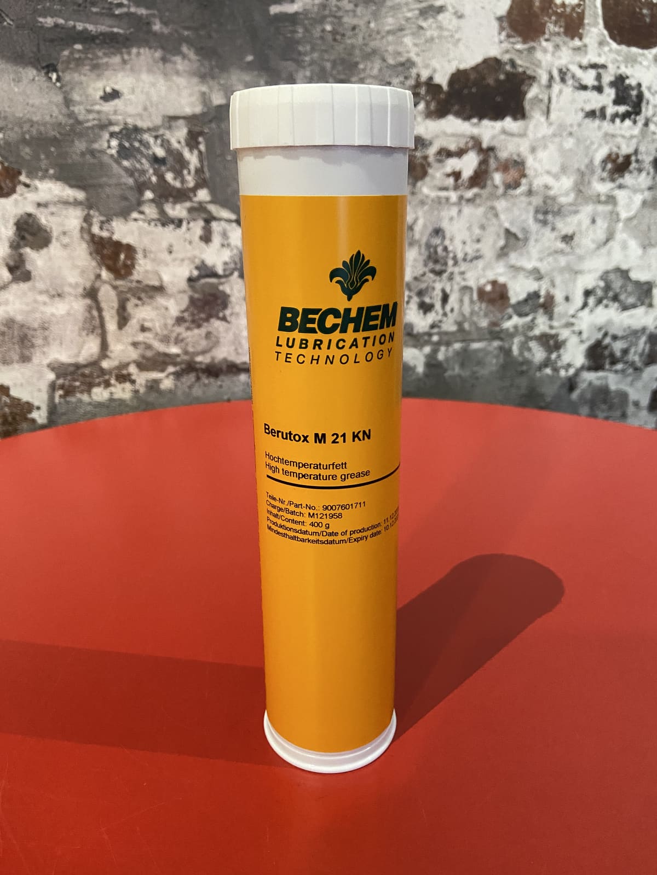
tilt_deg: -19.8
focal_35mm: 26
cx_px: 328
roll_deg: -0.4
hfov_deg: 53.1
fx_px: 658
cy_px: 438
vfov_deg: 67.3
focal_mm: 4.25
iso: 500
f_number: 1.8
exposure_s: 1/50
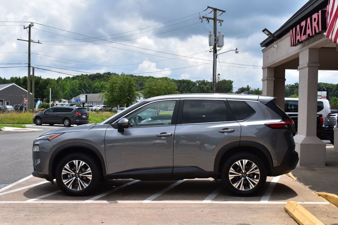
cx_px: 169
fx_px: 436
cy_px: 112
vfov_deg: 28.9
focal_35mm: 46
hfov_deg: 42.3
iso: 280
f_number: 11
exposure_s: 1/500
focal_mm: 31
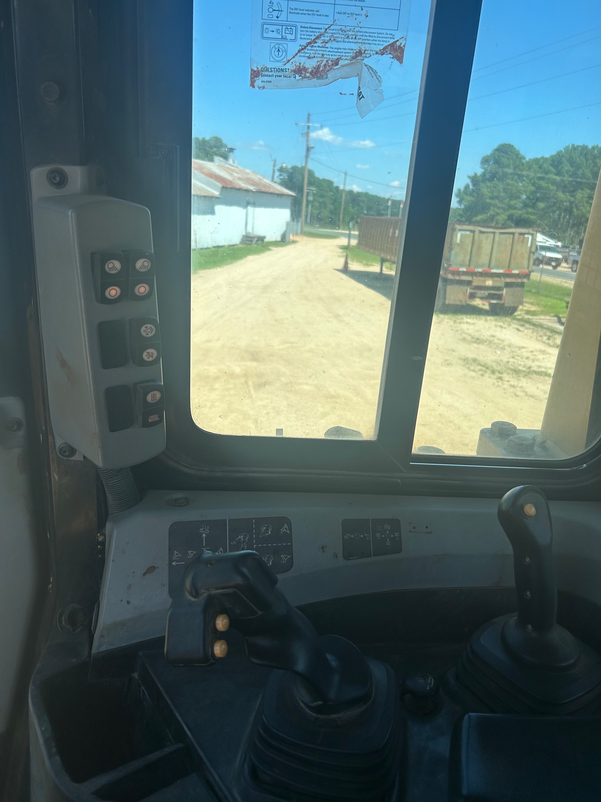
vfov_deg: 67.3
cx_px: 300
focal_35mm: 26
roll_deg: -4.9
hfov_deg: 53.1
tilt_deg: -17.3
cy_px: 401
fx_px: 602
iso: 50
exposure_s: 1/2404
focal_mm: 5.7
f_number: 1.5
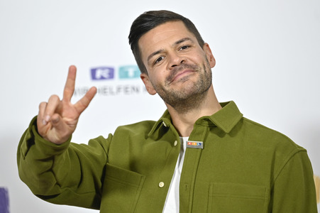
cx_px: 160
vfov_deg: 8.3
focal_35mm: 165
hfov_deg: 12.5
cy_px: 106
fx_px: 1466
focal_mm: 165
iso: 1000
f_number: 2.8
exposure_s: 1/640
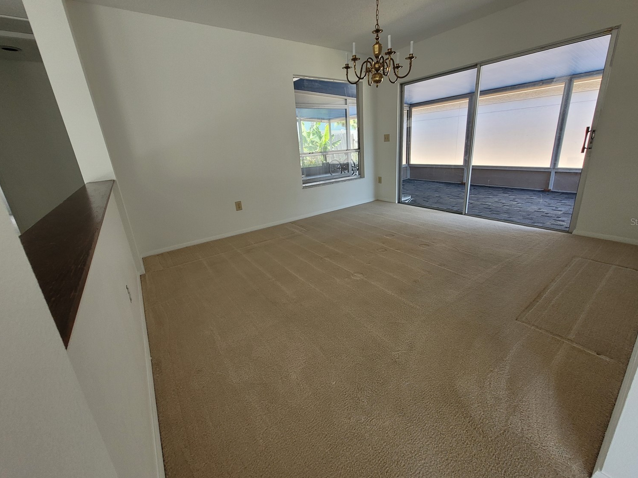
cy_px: 221
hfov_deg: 102.0
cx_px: 328
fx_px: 258
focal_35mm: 14
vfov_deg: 85.5
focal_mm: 1.74
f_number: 2.2
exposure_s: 1/60
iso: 100
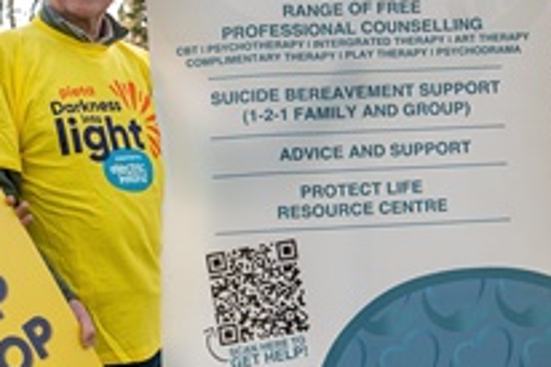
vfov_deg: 14.7
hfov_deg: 21.9
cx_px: 337
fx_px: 1422
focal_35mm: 93
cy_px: 200
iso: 200
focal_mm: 32
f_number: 4
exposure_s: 1/160
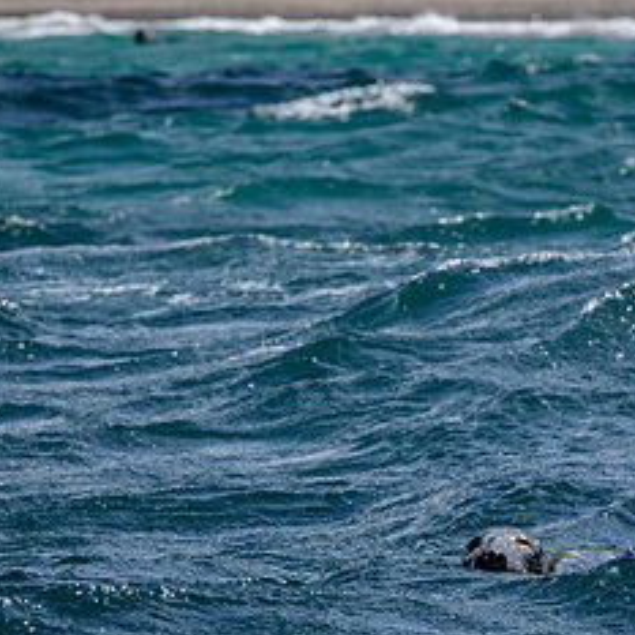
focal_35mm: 424
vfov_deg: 4.1
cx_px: 422
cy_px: 519
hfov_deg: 4.1
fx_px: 8800
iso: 200
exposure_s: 1/800
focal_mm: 200
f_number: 8
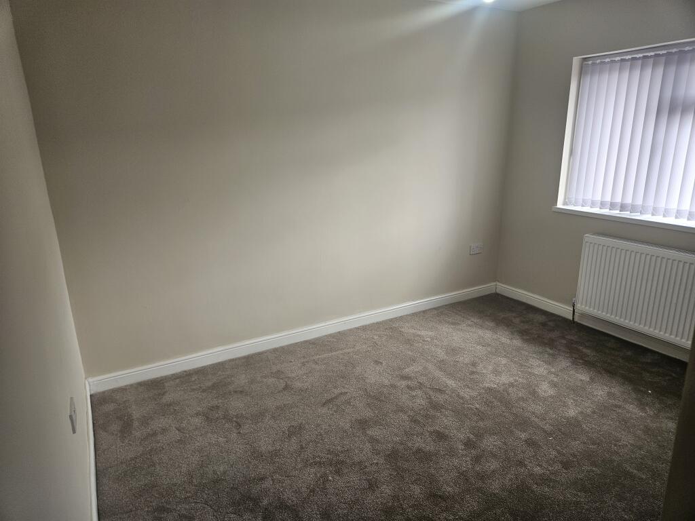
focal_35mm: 23
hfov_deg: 73.9
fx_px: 462
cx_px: 348
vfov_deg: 58.9
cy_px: 260
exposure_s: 1/100
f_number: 1.8
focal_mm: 5.4
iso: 64
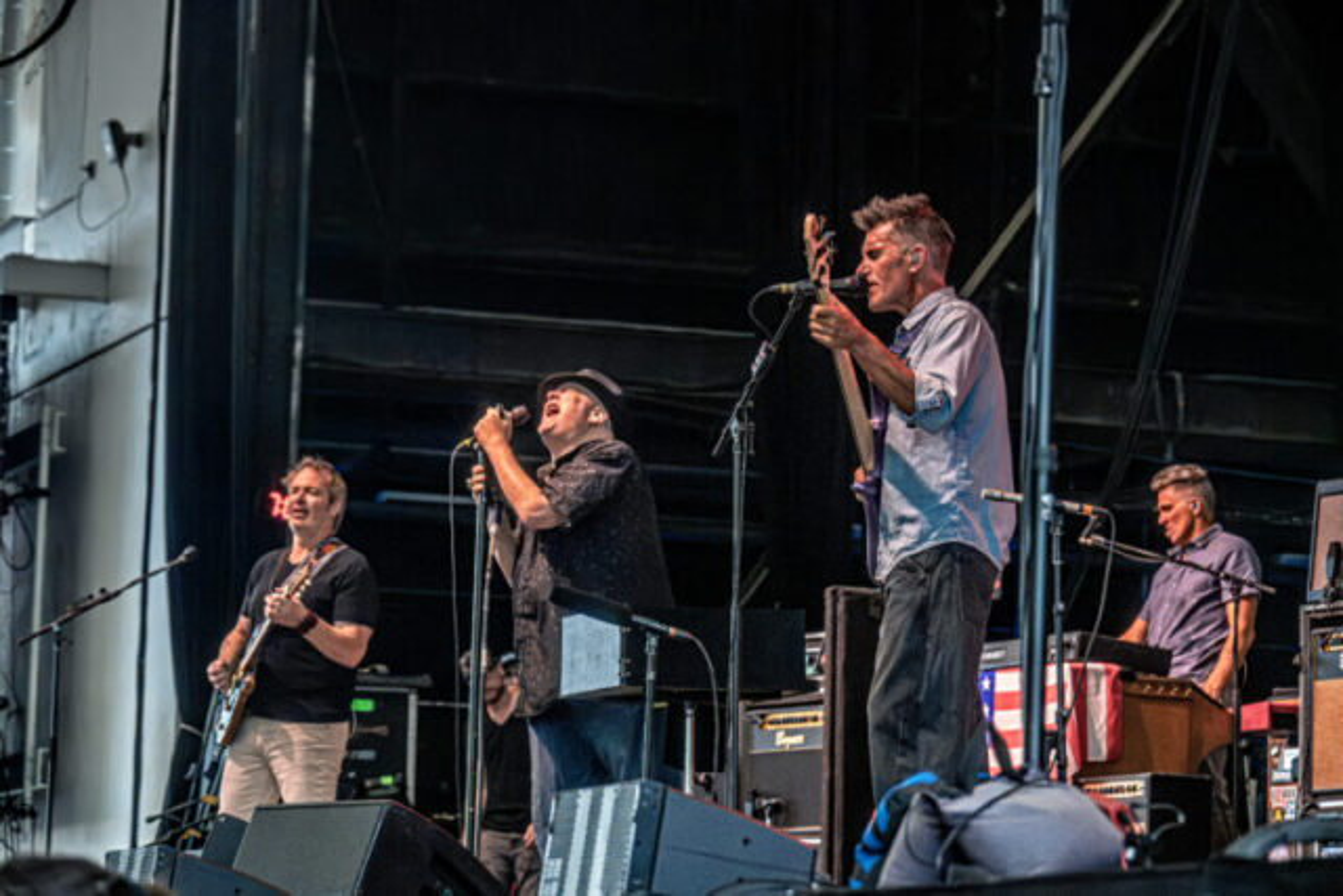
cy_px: 448
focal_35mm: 140
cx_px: 672
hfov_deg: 14.7
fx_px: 5224
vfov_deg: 9.8
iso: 8000
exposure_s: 1/320
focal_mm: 140
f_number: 8
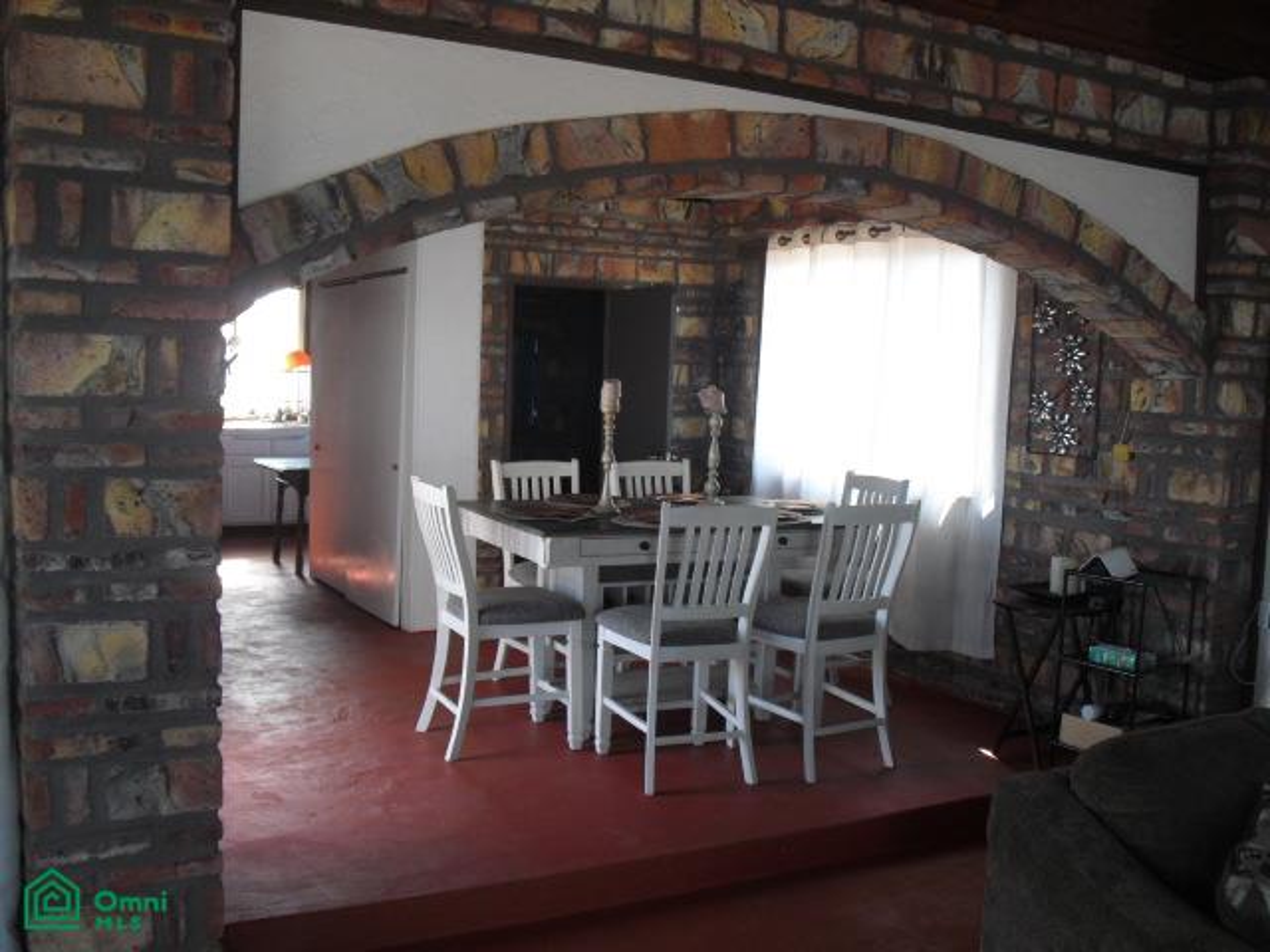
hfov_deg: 51.4
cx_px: 635
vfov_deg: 39.7
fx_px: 1321
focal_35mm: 36
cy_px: 476
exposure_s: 1/60
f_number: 3.1
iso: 200
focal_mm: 6.3
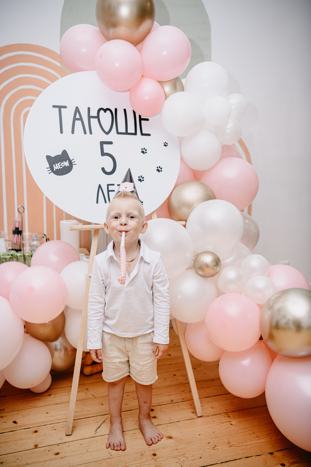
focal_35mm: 34
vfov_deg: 55.8
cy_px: 234
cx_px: 156
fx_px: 441
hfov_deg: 38.9
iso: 125
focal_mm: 34
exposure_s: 1/160
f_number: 3.2
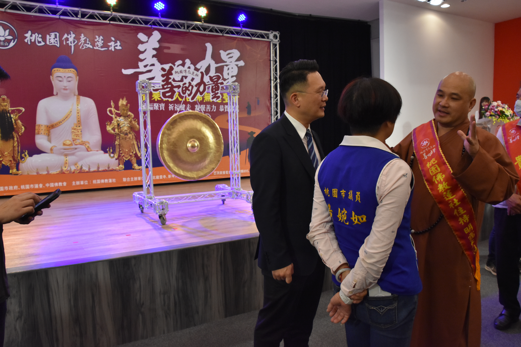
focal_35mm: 27
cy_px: 174
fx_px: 391
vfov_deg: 47.9
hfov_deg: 67.4
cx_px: 260
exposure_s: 1/160
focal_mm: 18
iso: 1600
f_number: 6.3
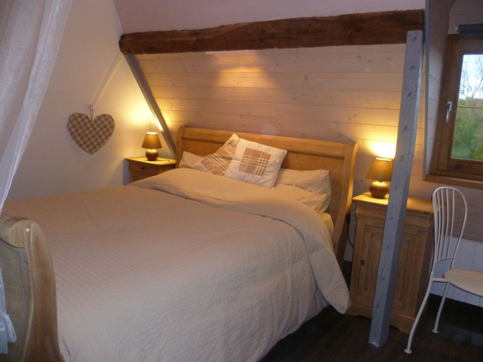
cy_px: 181
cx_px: 242
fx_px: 391
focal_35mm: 28
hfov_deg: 63.4
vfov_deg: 49.7
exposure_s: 1/30
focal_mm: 5
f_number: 2.8
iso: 250
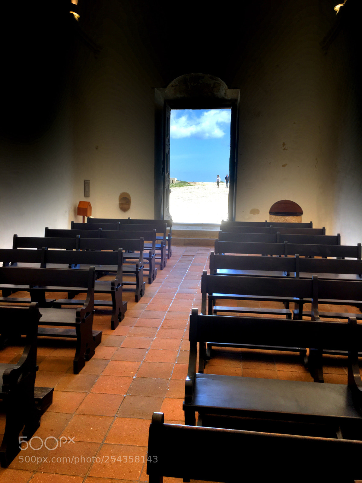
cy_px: 242
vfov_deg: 61.7
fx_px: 404
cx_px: 181
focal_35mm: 29
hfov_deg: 48.2
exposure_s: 1/33
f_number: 2.2
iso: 32
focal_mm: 4.15
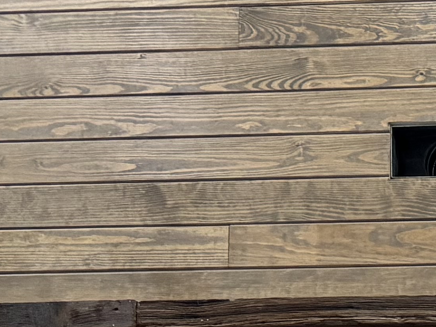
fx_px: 1561
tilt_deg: +4.9
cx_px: 882
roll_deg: -0.2
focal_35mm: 124
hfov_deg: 13.5
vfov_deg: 10.7
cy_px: 699
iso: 320
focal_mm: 6.86
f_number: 1.78
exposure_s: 1/60
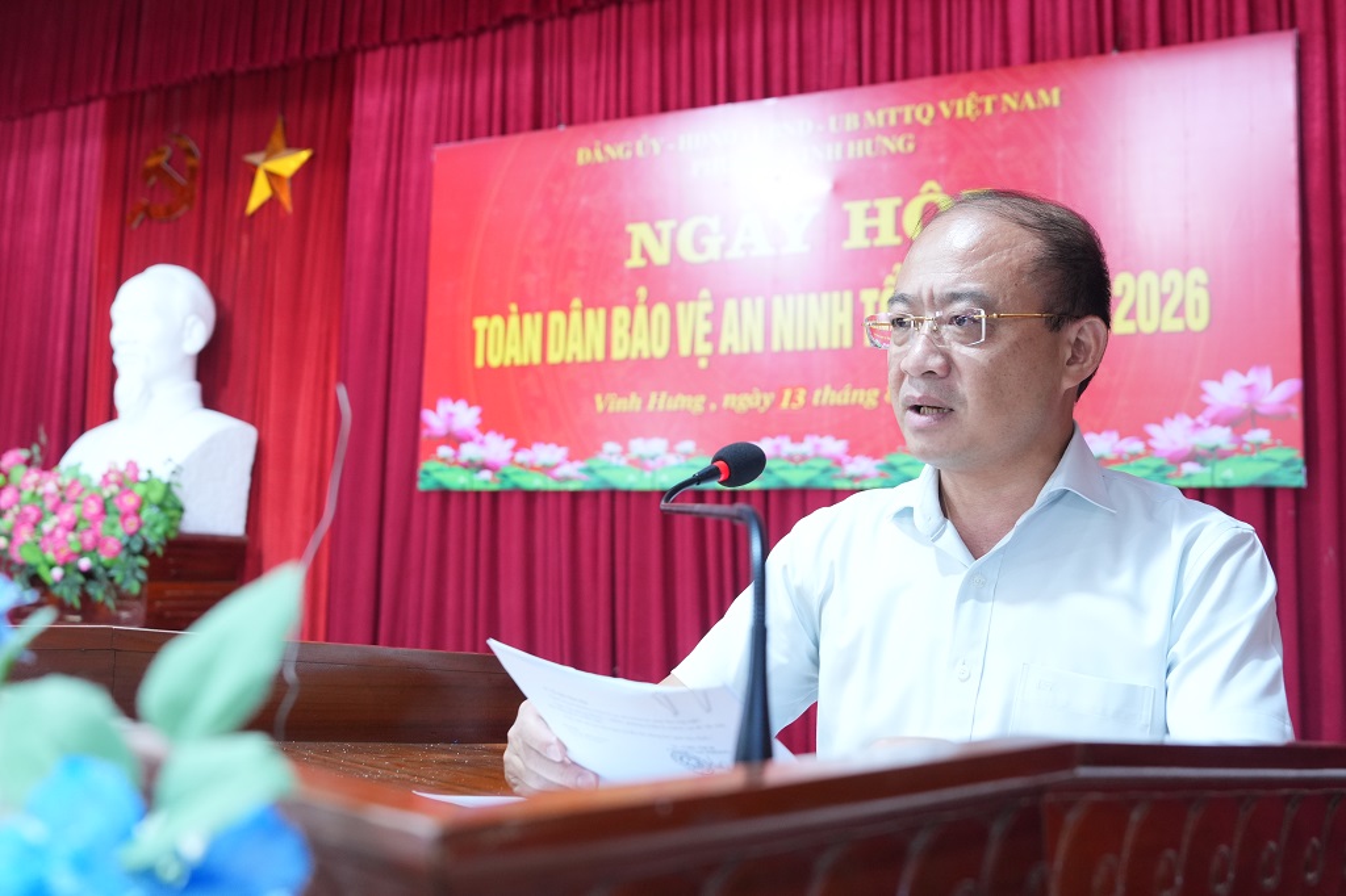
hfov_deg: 53.1
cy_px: 448
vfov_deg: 36.8
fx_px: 1345
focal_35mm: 36
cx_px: 673
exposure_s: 1/50
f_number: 3.2
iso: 800
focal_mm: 24
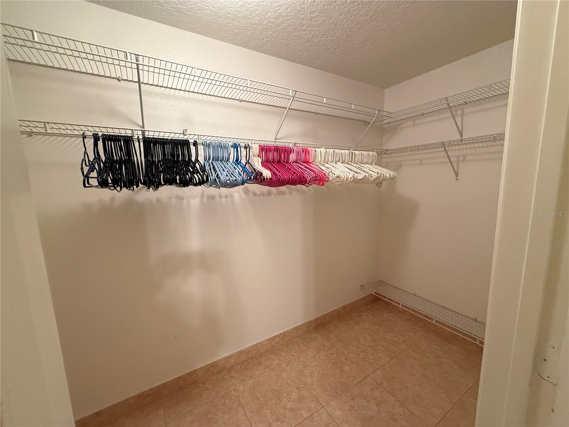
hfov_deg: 102.1
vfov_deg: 85.7
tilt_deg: -7.6
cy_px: 214
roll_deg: +1.5
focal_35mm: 14
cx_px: 284
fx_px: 230
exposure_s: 1/60
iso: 500
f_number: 2.2
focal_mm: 2.22
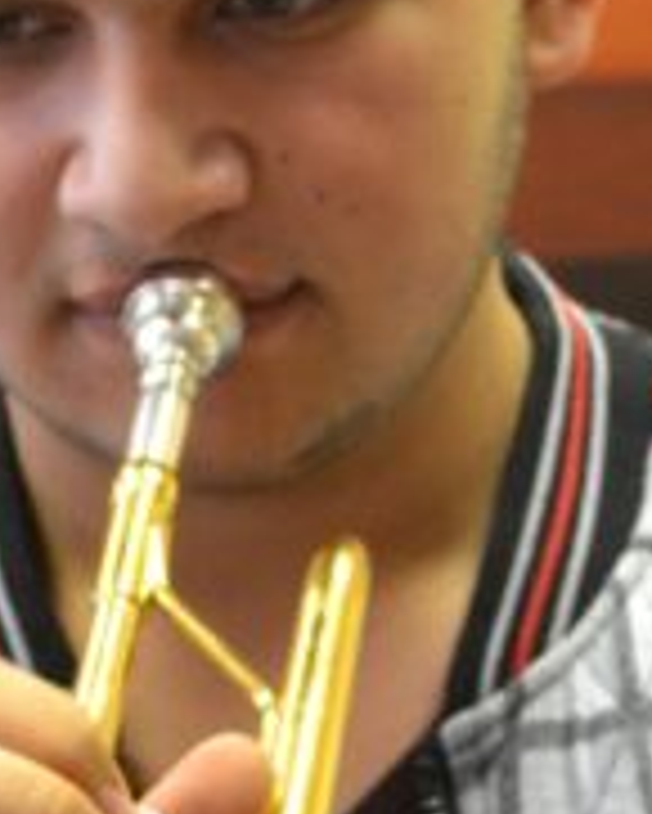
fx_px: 5374
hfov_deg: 6.9
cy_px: 1336
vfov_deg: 8.4
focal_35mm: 223
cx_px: 420
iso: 900
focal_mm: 28
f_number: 4.5
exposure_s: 1/15
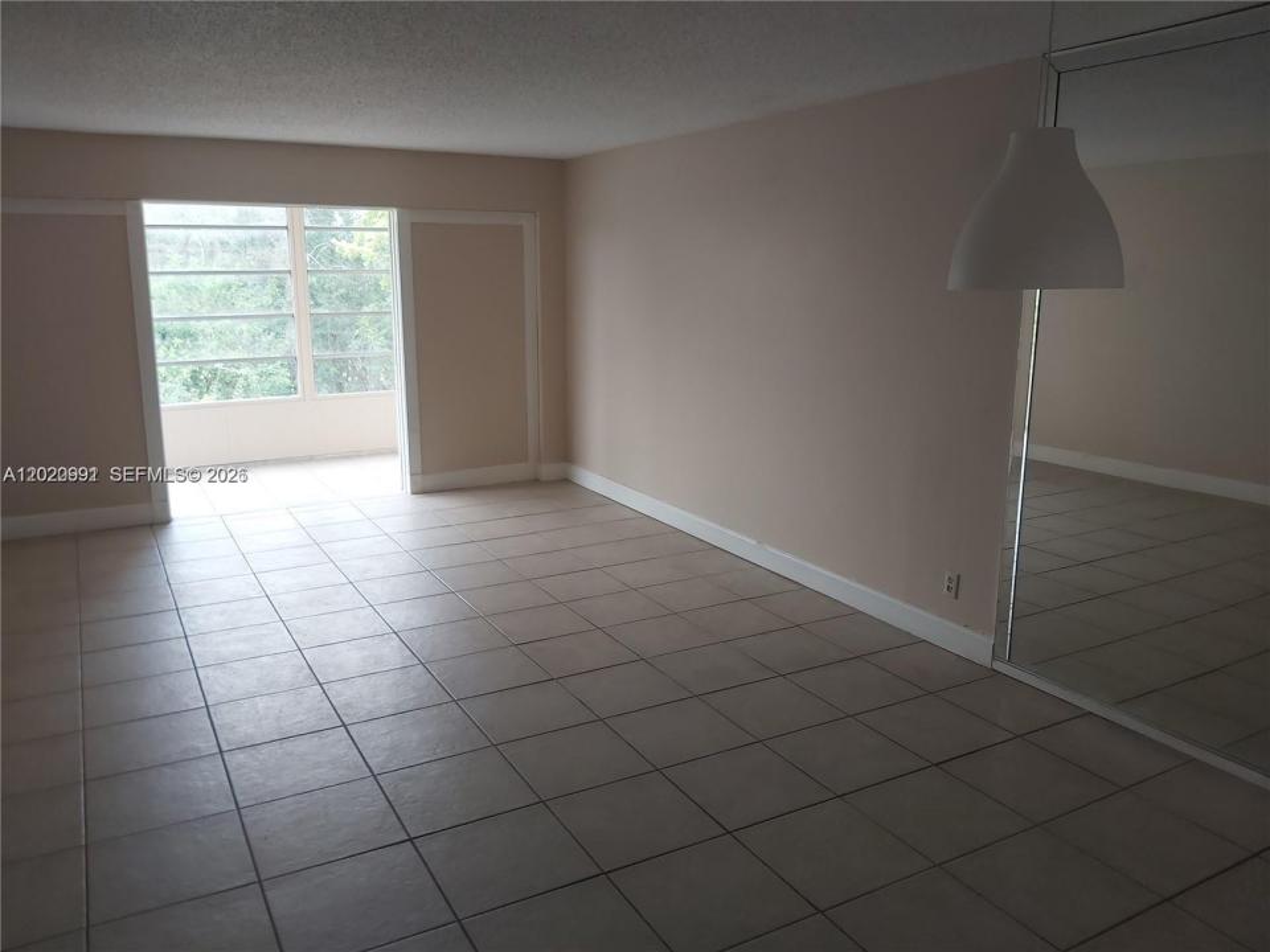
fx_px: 954
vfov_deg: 53.1
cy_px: 476
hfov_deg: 67.3
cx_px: 635
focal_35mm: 26
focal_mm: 3.92
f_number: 1.7
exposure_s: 1/120
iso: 64
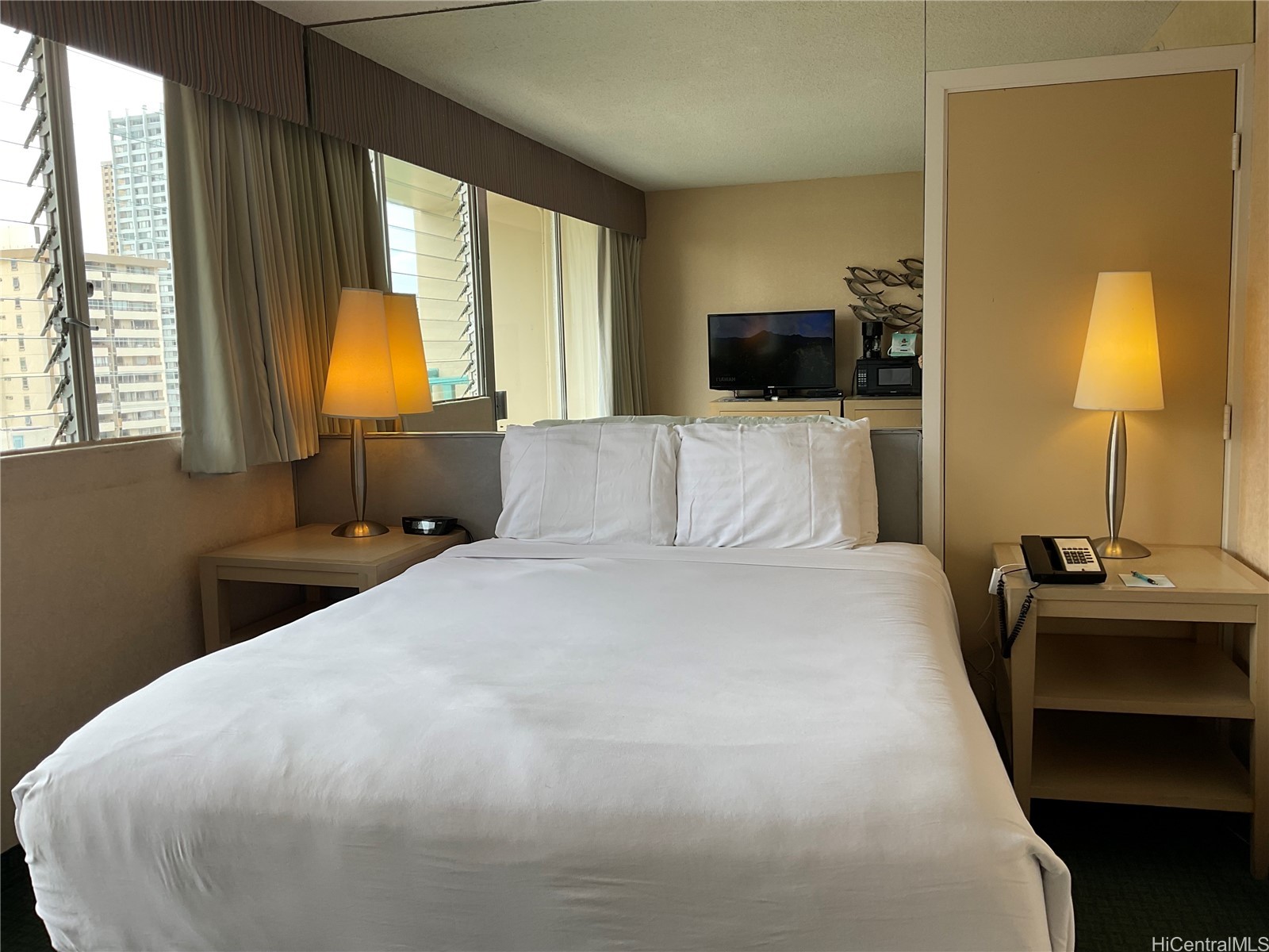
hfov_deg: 61.7
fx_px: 1063
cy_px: 476
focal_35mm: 29
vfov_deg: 48.2
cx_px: 634
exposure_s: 1/168
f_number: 1.8
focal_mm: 3
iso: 16
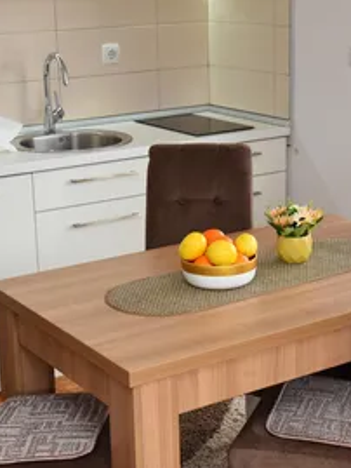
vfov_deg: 26.0
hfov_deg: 19.6
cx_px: 191
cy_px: 242
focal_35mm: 75
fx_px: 1013
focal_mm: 50
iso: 1600
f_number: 8
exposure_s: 1/160
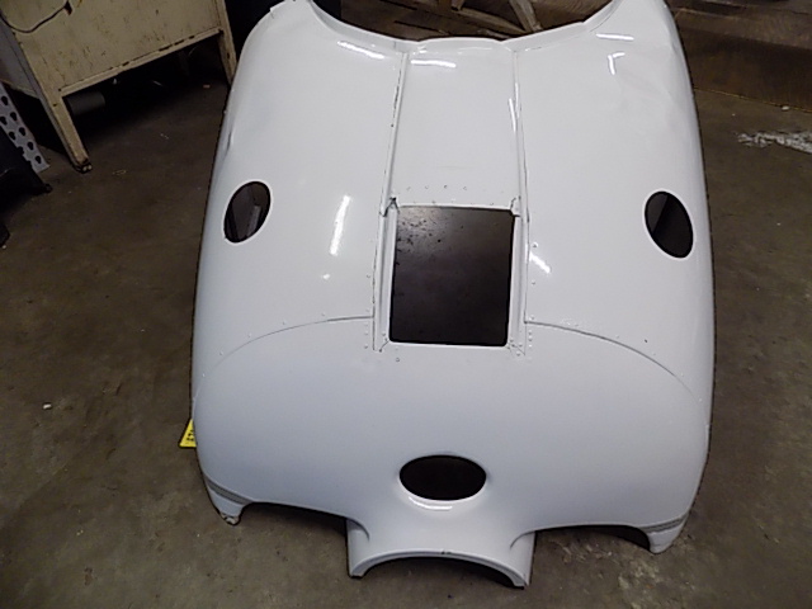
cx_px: 406
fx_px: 540
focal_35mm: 23
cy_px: 304
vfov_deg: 58.9
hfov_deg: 73.9
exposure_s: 1/30
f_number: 3.1
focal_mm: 4
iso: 320
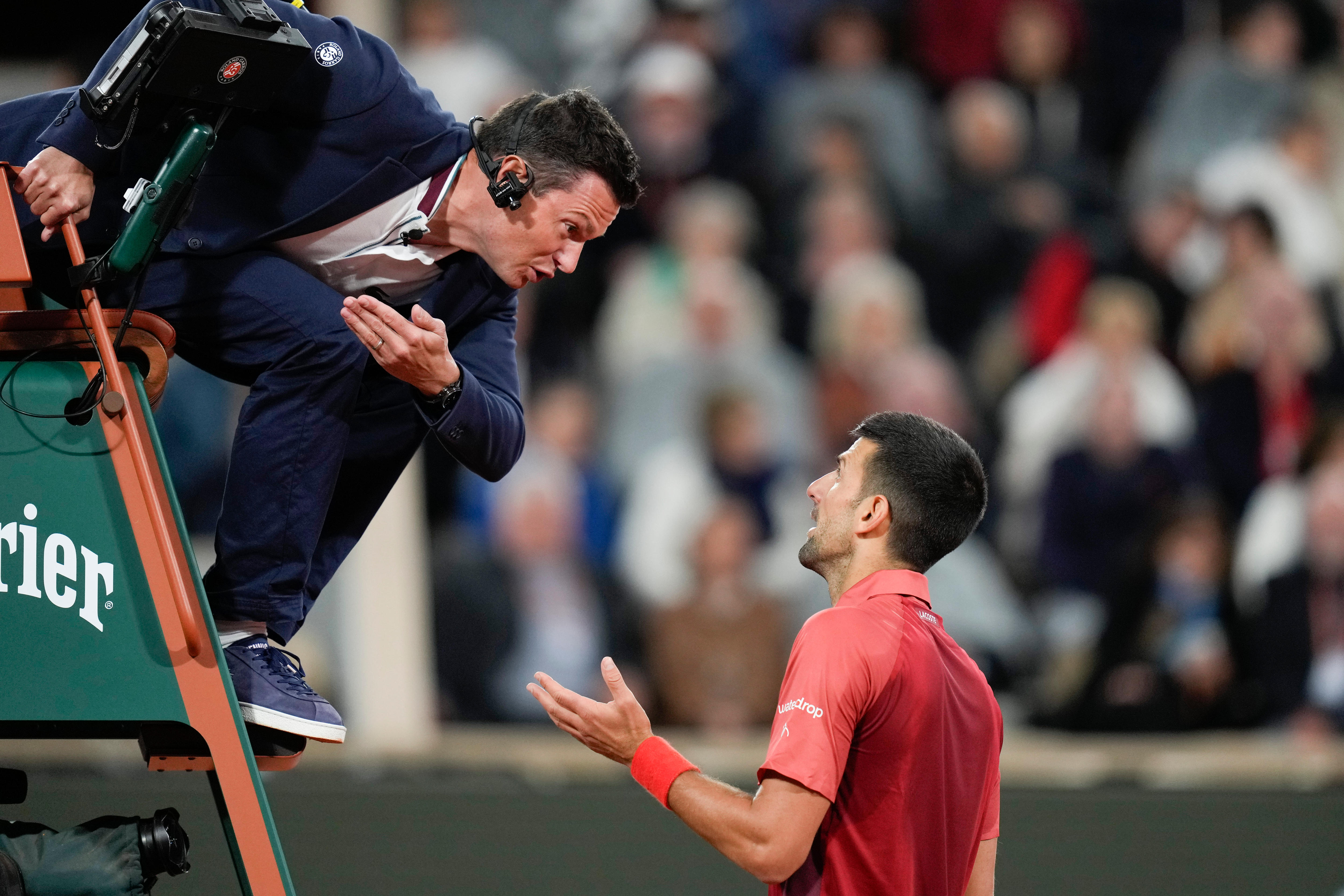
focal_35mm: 400
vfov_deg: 3.4
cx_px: 672
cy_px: 448
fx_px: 14932
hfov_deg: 5.2
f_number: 2.8
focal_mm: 400
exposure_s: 1/2500
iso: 2000
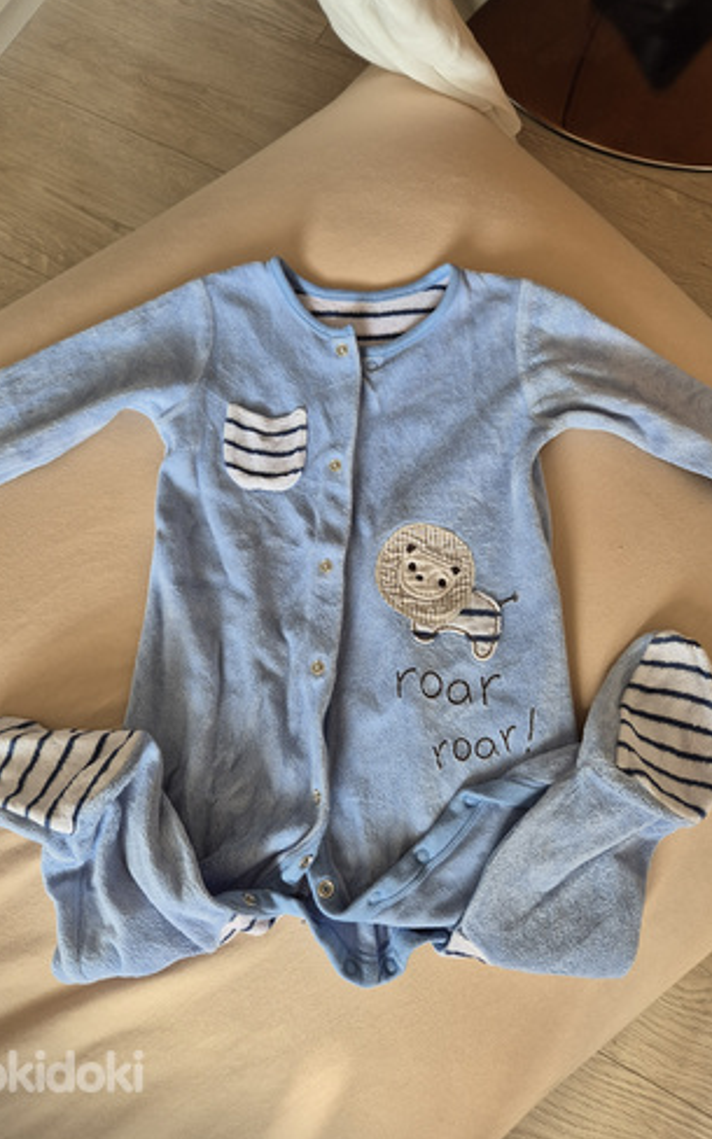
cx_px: 349
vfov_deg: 72.5
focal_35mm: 25
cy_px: 570
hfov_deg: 49.3
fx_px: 776
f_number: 1.8
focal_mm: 5.4
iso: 125
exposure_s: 1/180
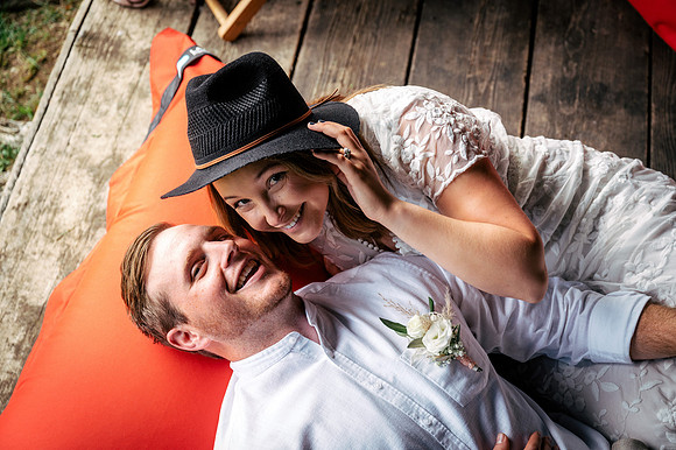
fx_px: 1032
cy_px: 225
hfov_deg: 36.3
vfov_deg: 24.6
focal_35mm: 55
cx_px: 338
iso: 400
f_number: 4
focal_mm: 55
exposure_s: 1/250
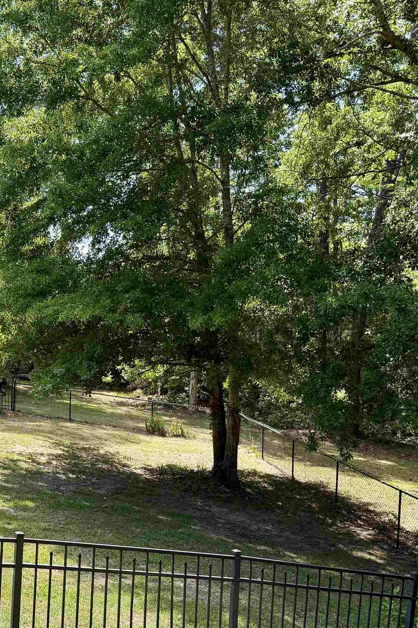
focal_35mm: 41
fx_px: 714
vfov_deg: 47.3
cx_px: 90
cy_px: 358
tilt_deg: -2.8
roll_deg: -1.0
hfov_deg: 31.9
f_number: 1.78
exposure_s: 1/1770
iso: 100
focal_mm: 6.76
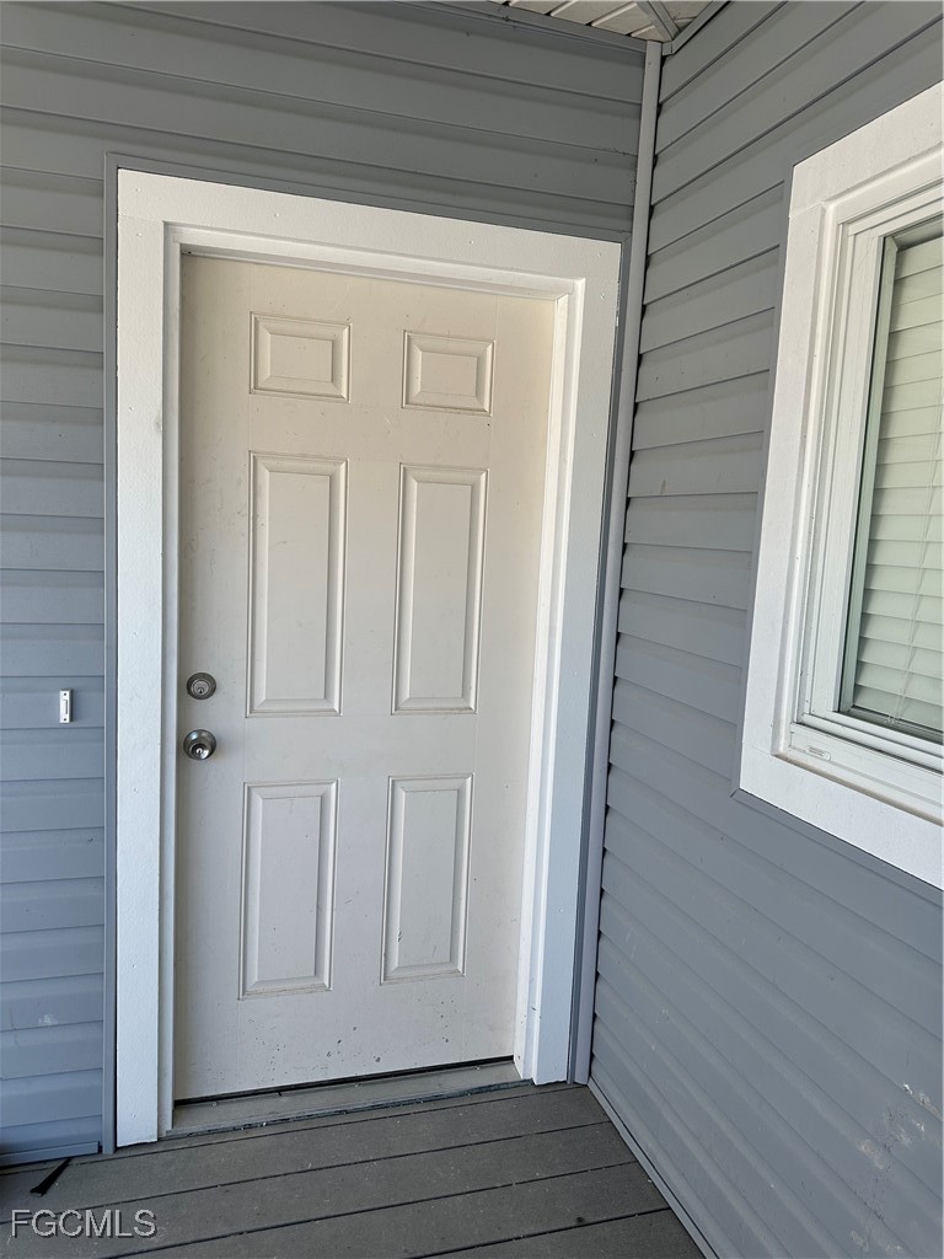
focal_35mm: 24
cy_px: 630
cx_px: 472
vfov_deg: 71.6
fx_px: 873
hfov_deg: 56.8
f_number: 1.78
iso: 80
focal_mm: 6.86
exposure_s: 1/797
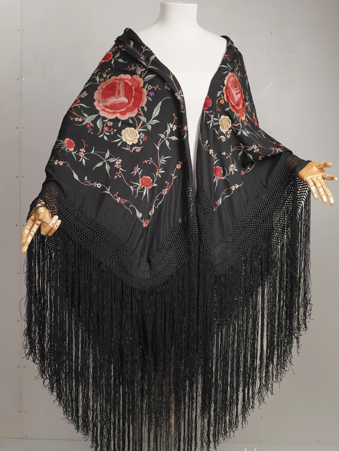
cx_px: 170
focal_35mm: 52
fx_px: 679
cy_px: 225
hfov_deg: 28.0
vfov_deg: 36.8
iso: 320
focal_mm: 32
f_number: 6.3
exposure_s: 1/15
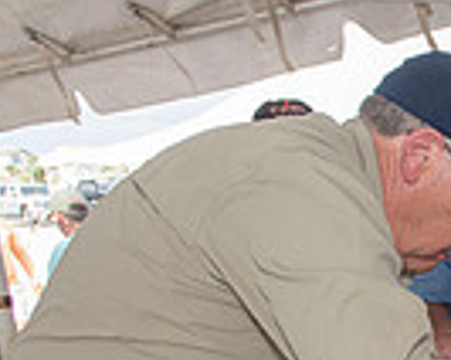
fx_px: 1040
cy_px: 467
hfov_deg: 19.8
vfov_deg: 18.3
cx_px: 746
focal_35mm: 78
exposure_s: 1/160
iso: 250
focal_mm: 19
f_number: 5
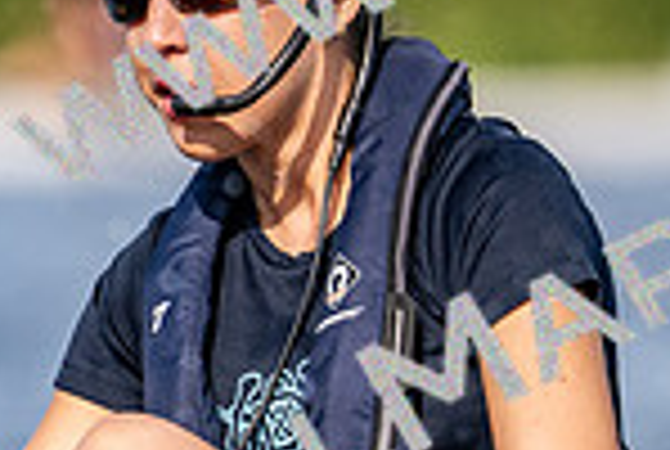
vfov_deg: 0.6
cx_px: -315
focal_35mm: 2331
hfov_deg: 0.9
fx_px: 43469
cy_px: 259
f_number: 4.5
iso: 280
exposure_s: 1/2500
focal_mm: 400
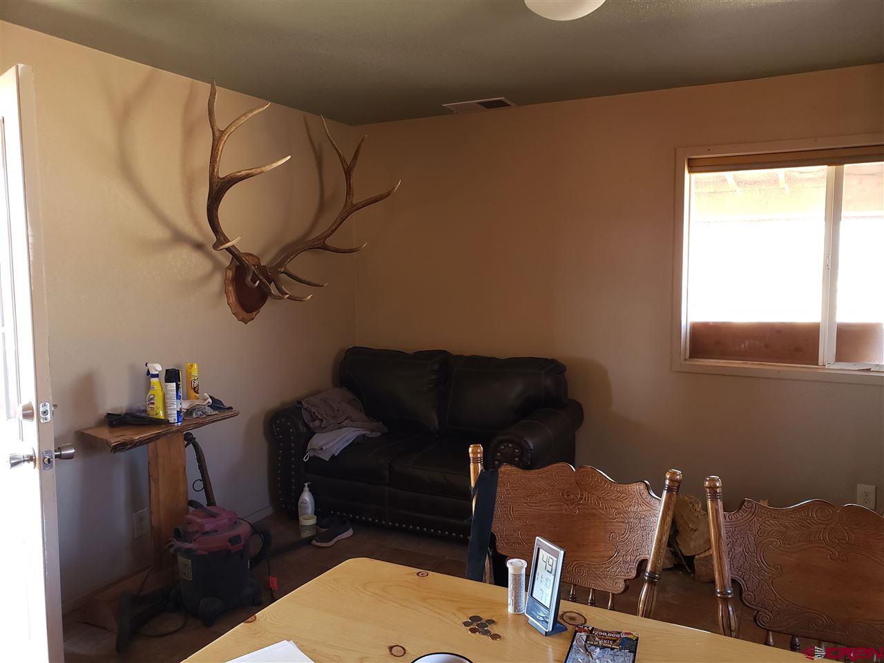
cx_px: 442
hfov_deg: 67.3
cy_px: 332
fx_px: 664
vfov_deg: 53.1
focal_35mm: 26
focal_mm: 4.3
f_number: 2.4
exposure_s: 1/38
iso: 250
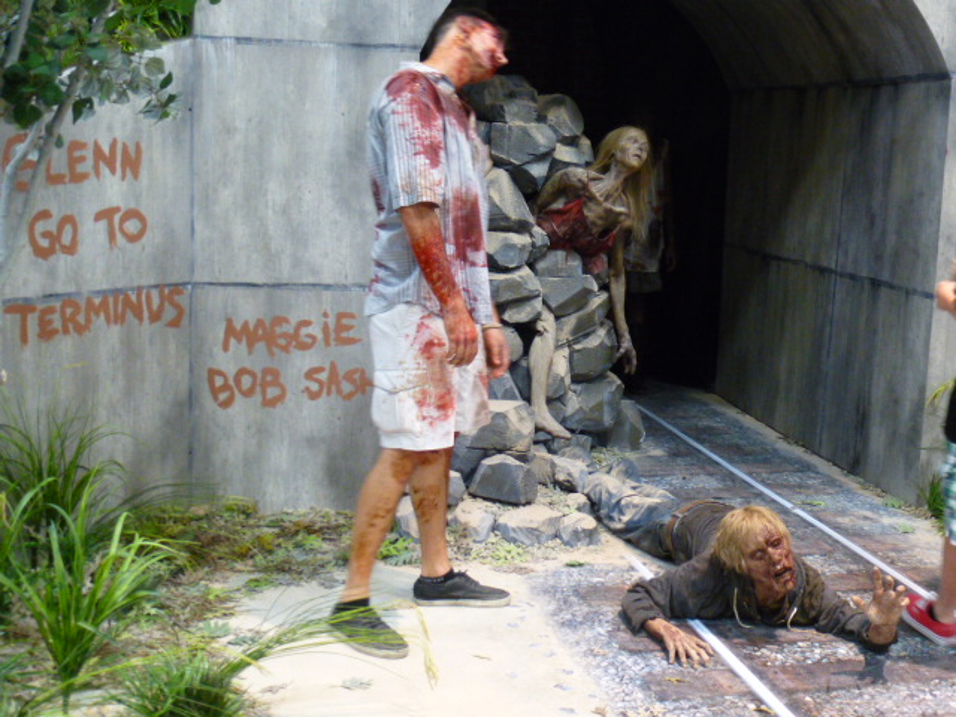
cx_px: 478
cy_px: 358
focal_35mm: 49
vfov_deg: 29.7
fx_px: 1353
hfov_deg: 38.9
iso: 800
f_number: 4.1
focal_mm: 8.7
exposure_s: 1/20
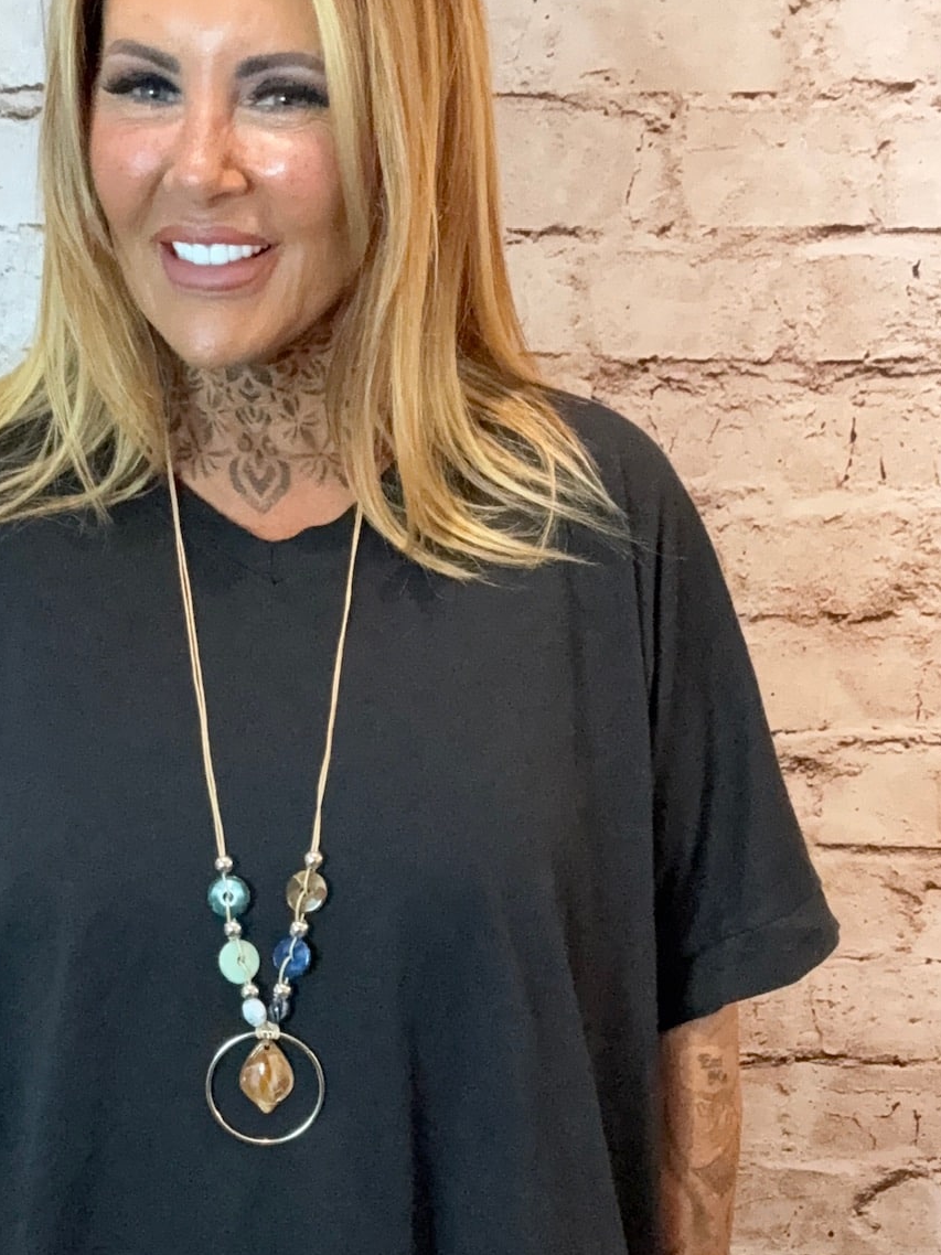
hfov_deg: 26.7
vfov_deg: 35.0
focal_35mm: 54
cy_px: 895
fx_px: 1958
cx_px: 242
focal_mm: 2.69
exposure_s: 1/33
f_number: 1.9
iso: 250
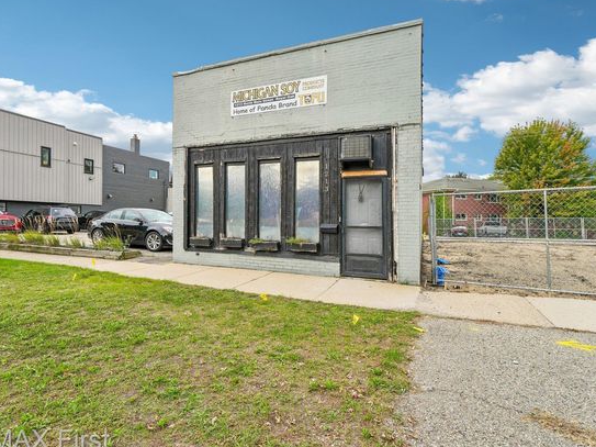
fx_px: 293
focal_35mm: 17
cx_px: 292
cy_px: 225
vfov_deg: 74.7
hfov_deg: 91.0
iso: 100
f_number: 8
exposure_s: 1/90
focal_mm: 10
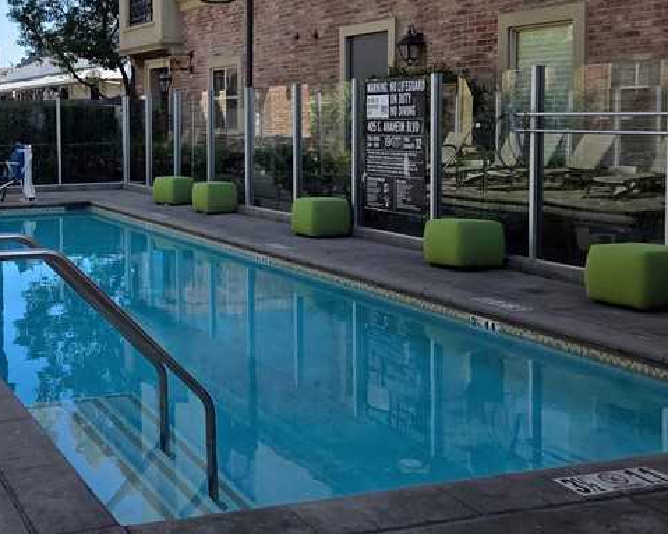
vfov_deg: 31.2
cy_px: 178
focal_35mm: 48
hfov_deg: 36.5
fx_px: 949
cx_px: 75
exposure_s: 1/3151
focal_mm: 5.4
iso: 80
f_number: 1.8
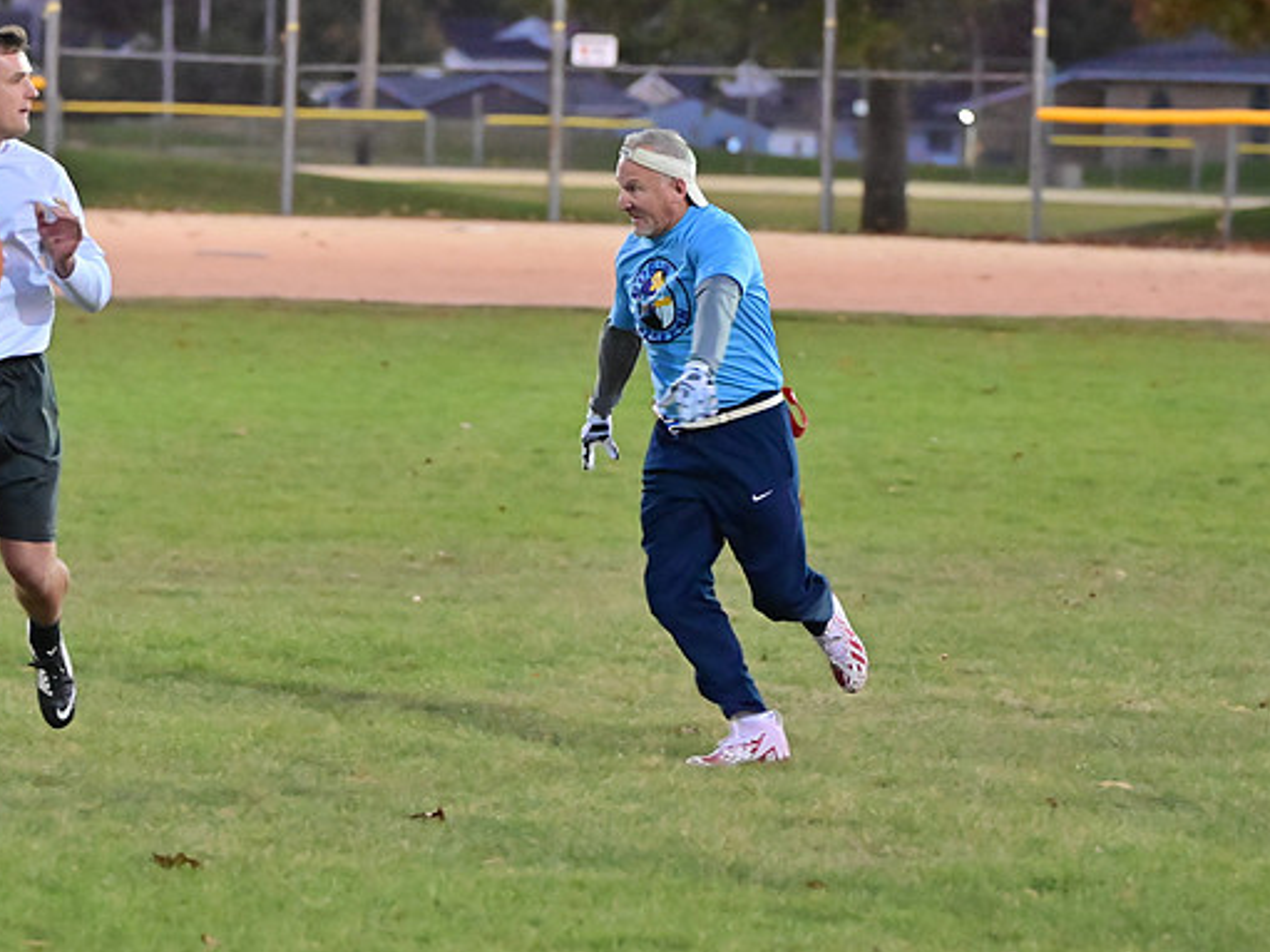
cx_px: 644
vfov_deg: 7.3
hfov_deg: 9.7
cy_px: 478
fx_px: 7483
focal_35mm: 204
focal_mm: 125
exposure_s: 1/640
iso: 6400
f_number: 4
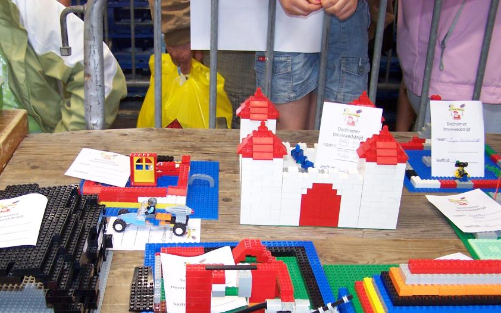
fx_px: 669
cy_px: 223
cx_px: 206
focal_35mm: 49
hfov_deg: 40.9
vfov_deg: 26.1
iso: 140
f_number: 2.8
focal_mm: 6.3
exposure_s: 1/15
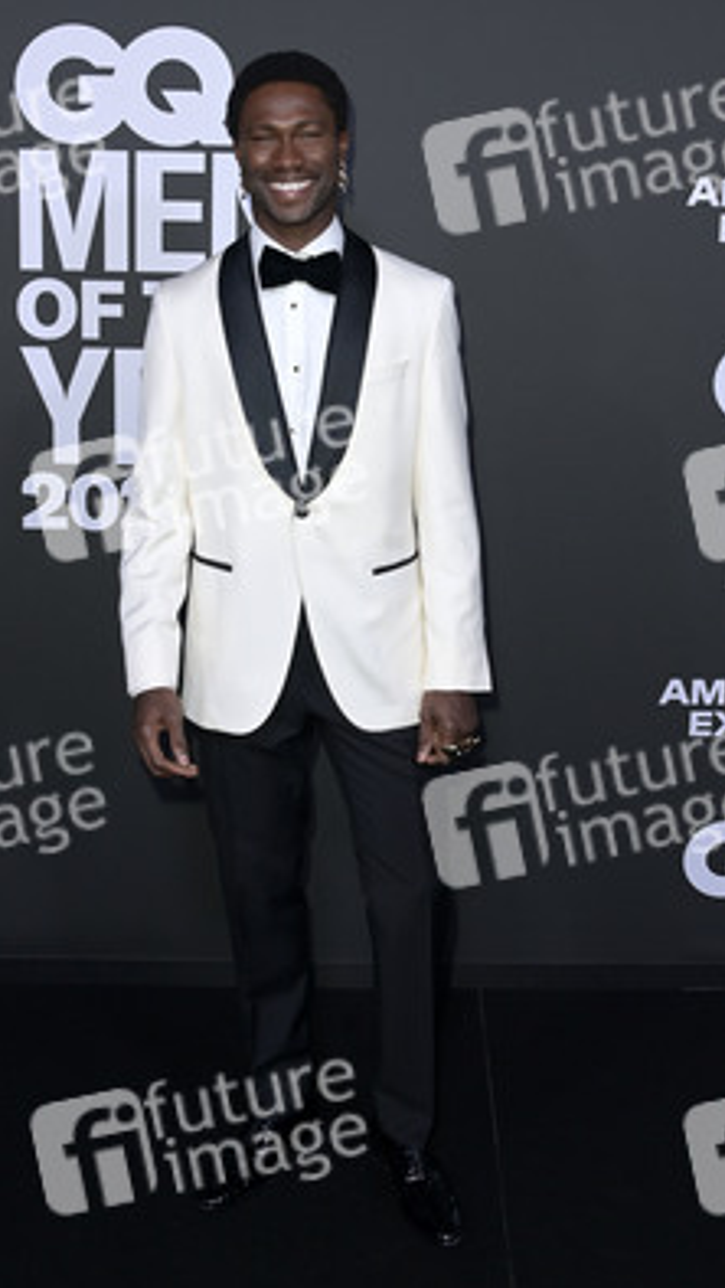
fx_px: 1160
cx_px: 294
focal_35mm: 34
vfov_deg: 58.0
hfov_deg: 34.6
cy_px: 647
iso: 1000
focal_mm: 32
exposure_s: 1/250
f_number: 5.6
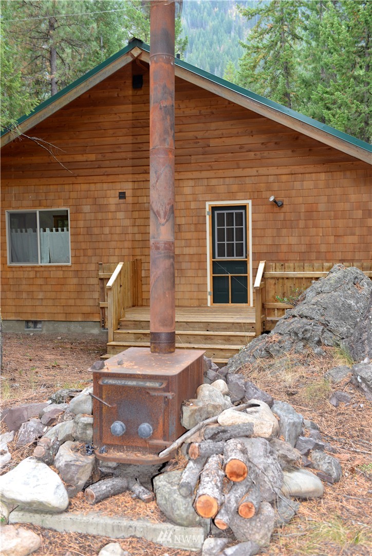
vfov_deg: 46.4
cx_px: 186
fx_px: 650
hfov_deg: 31.9
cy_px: 278
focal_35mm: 42
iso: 200
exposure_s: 1/80
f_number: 4.5
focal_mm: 42
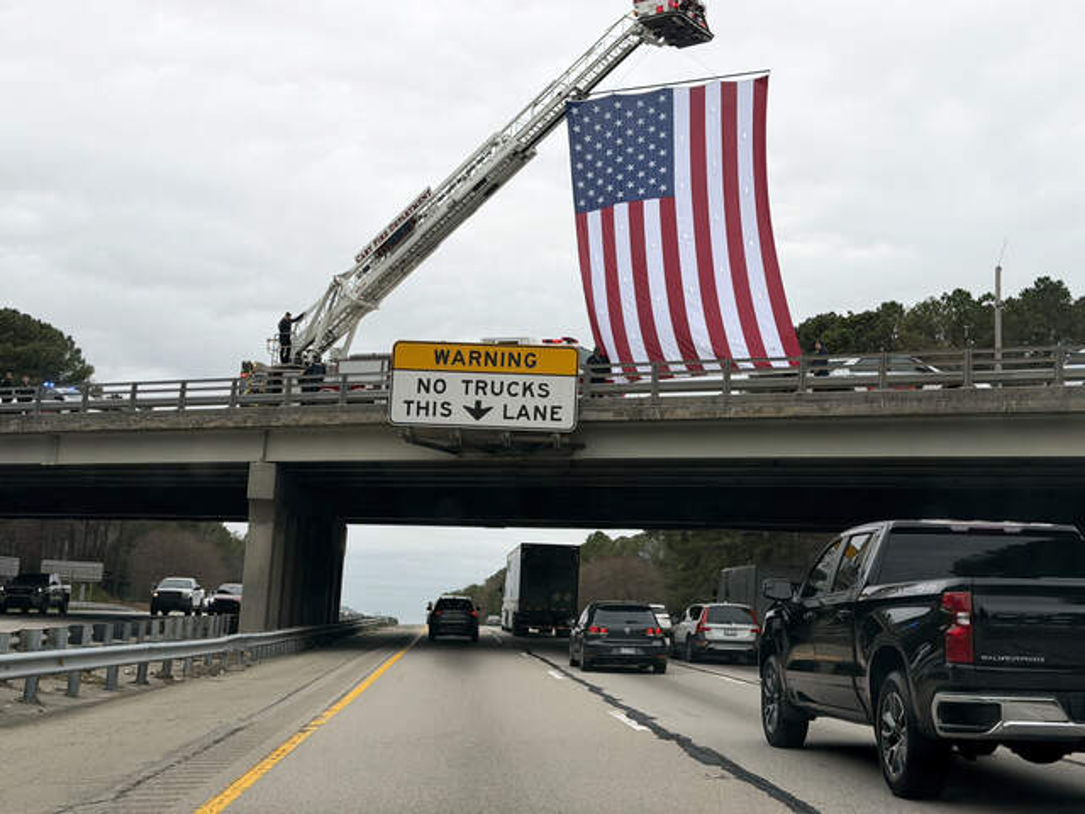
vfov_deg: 30.3
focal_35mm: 48
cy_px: 407
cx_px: 542
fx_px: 1505
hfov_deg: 39.7
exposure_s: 1/2577
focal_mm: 6.76
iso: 64
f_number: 1.78
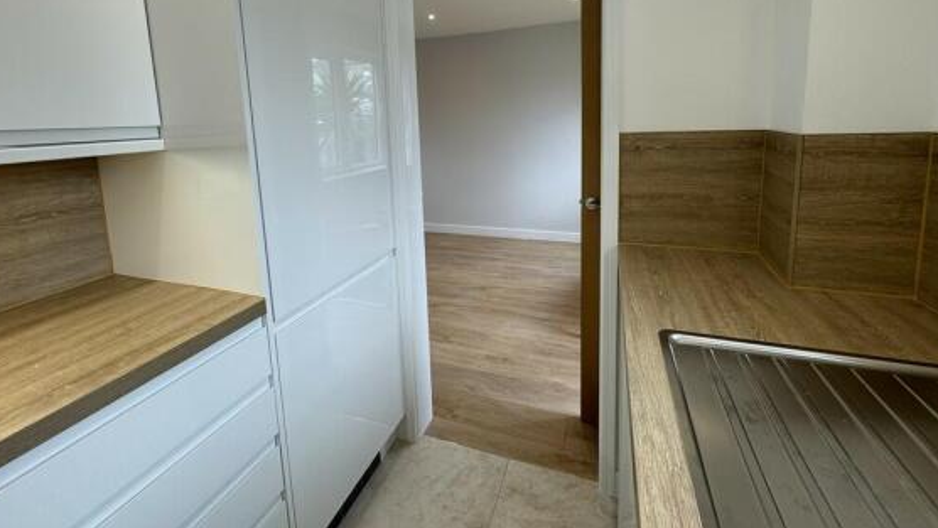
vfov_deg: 65.1
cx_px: 473
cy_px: 170
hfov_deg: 99.4
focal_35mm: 16
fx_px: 398
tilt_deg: -5.7
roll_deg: +3.1
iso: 40
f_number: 2.2
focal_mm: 2.22
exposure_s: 1/102
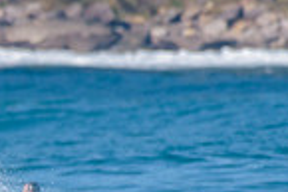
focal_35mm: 2445
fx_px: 19579
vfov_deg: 0.6
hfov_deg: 0.8
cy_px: 283
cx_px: -240
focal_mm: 500
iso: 320
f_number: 5.6
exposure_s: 1/2000
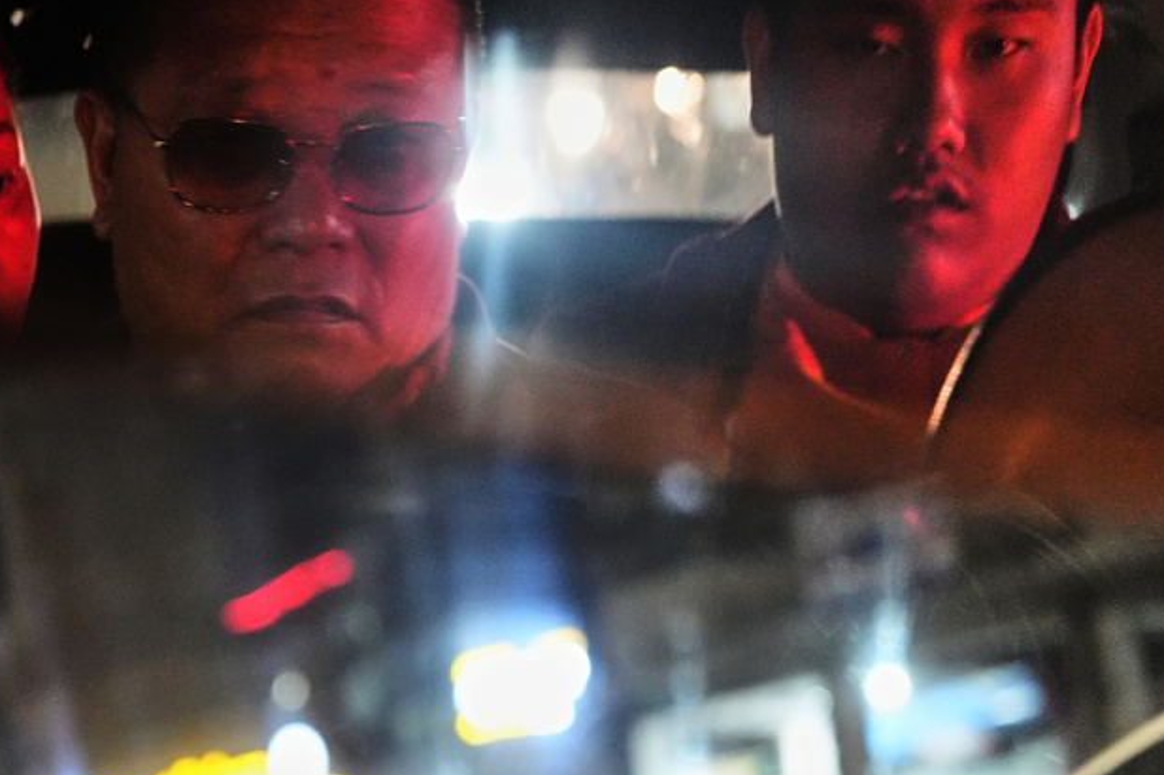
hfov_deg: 24.2
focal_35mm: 83
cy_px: 624
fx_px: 2683
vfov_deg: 16.3
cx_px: 285
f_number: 2.8
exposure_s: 1/125
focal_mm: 50
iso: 6400
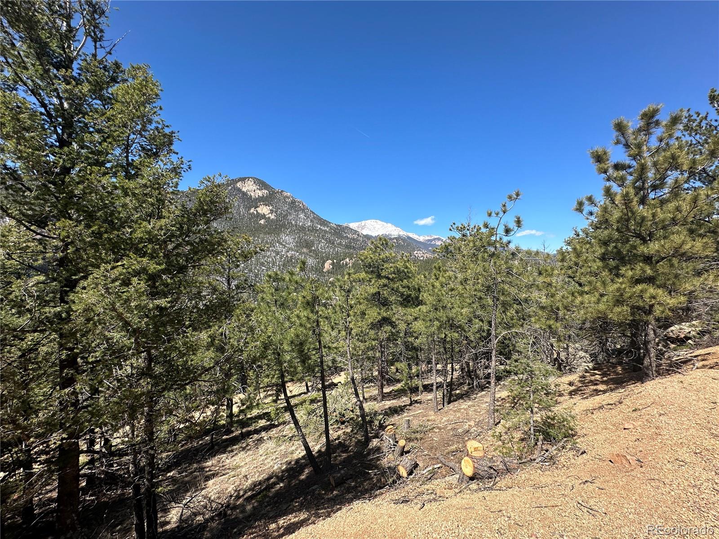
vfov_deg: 85.7
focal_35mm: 14
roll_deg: -0.4
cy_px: 270
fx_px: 291
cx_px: 360
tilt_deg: -0.4
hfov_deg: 102.1
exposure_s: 1/1159
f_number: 2.2
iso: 40
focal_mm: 2.22
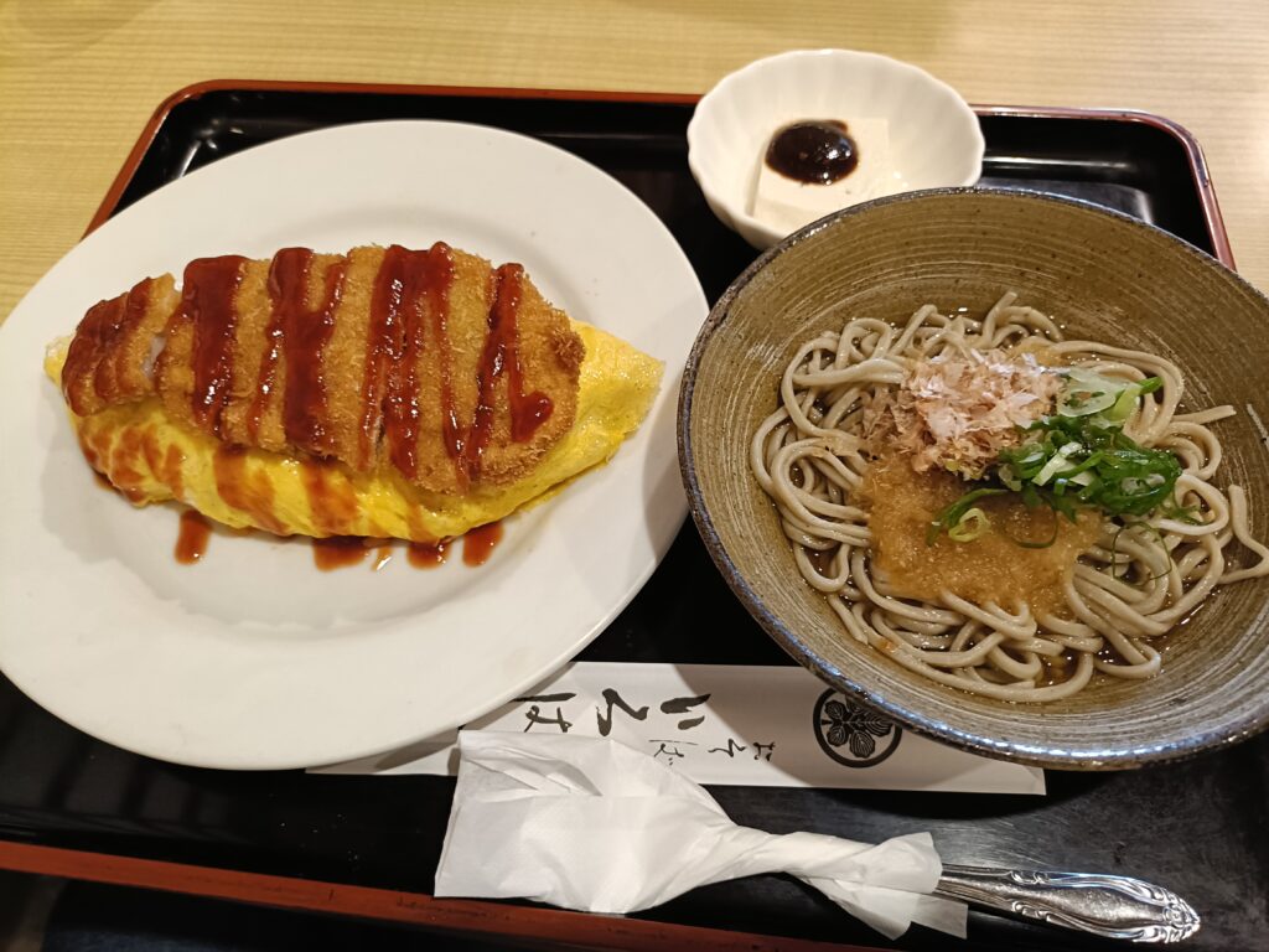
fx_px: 916
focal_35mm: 25
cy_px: 476
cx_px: 634
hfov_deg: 69.4
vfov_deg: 54.9
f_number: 1.7
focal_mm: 4.7
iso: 1250
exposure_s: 1/25
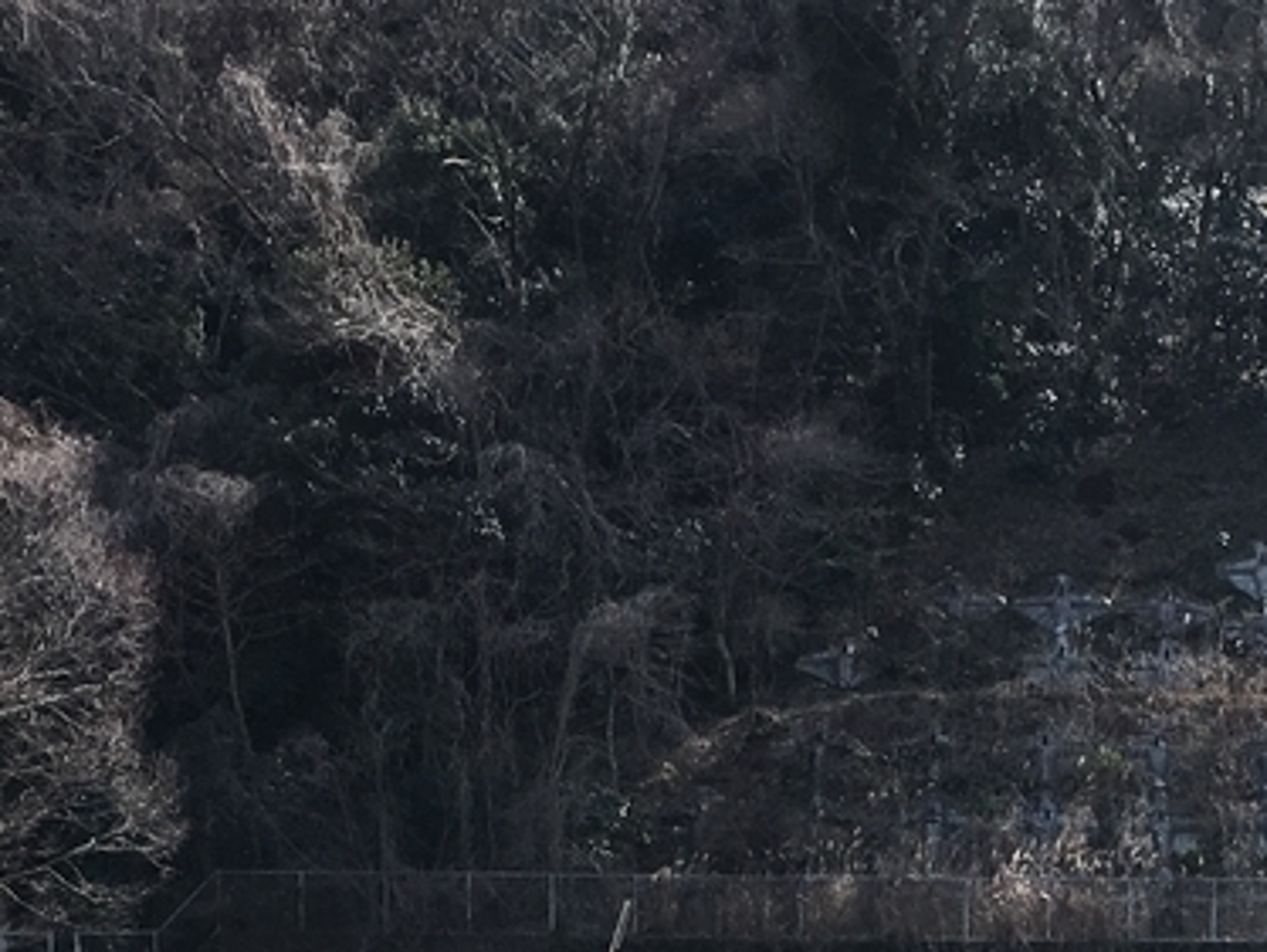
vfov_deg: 14.8
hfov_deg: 20.5
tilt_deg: -4.5
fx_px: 3406
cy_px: 1443
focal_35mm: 93
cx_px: 1220
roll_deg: -0.2
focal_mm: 4.15
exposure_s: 1/836
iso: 25
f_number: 2.2
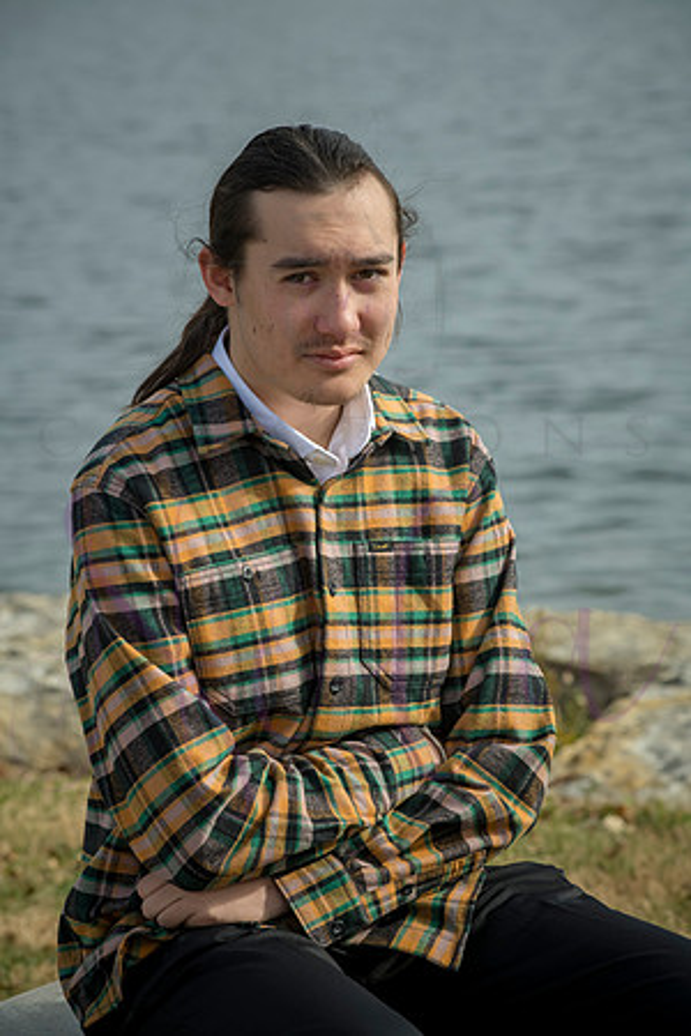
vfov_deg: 16.4
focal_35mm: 125
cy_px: 518
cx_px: 346
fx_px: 3599
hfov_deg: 11.0
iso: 400
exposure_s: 1/640
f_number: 8
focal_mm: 125
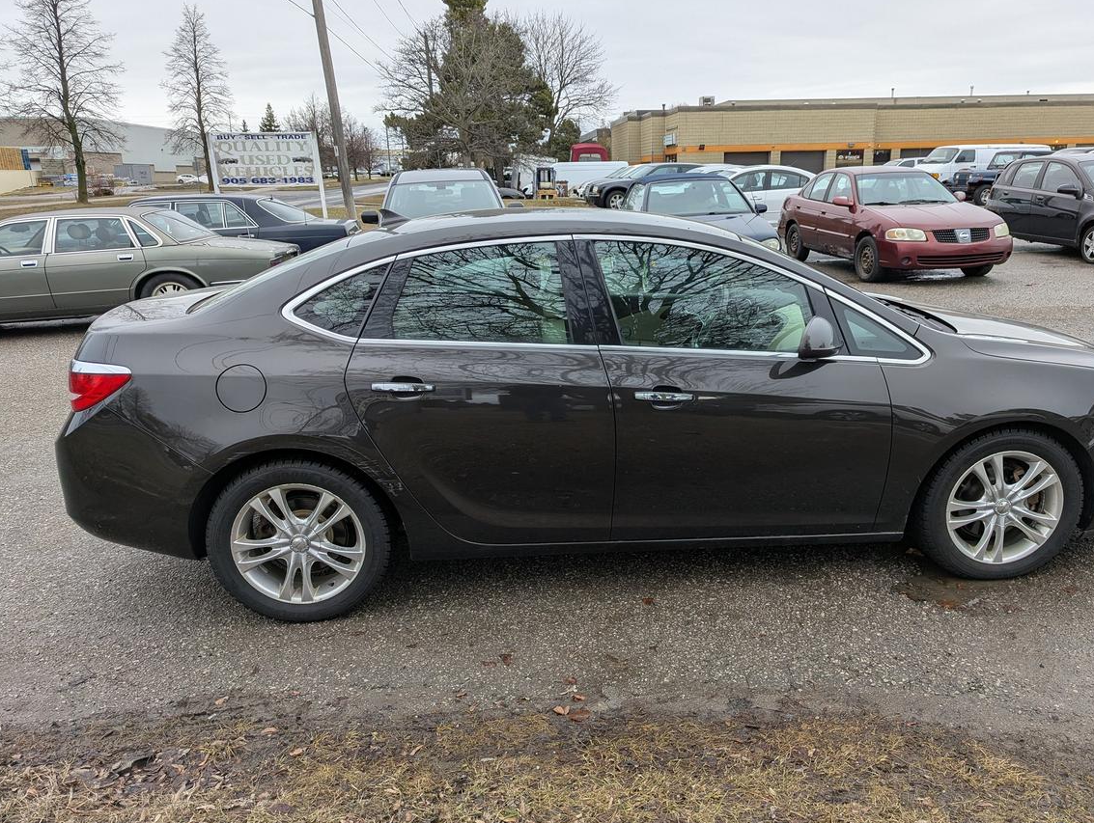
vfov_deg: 51.5
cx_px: 610
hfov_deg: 65.1
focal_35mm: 27
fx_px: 854
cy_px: 421
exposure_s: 1/107
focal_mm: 6.81
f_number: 1.85
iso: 48
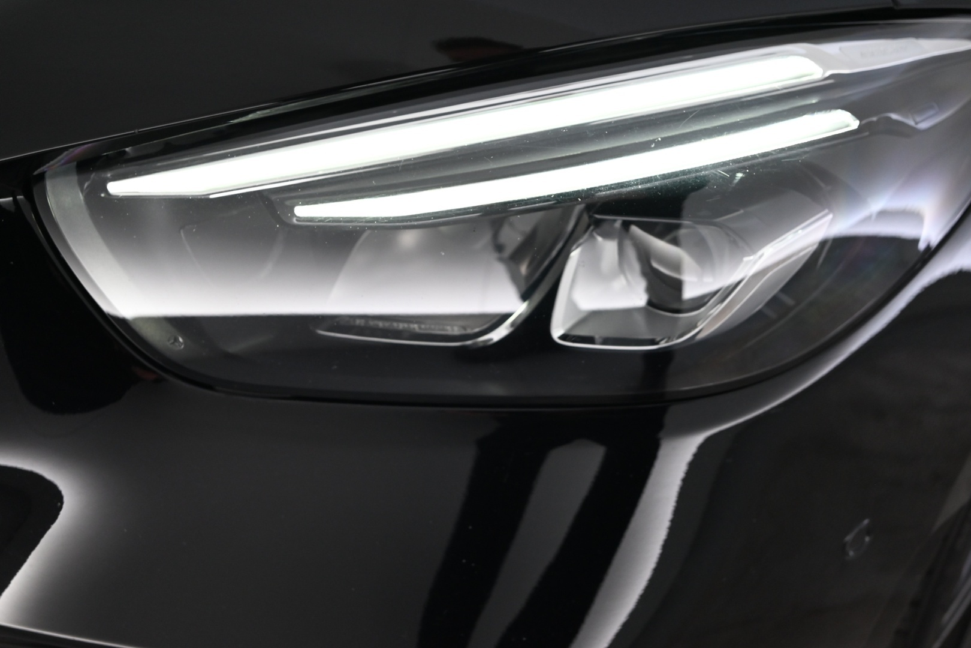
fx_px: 1025
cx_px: 486
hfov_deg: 50.7
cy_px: 324
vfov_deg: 35.1
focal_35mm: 38
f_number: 5.3
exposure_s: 1/125
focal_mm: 38
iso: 2000
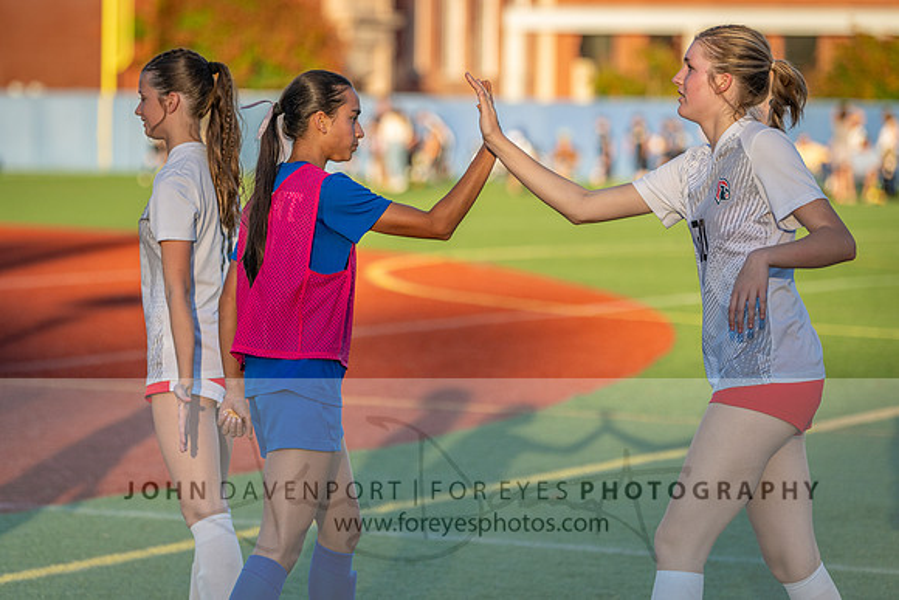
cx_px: 359
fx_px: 4054
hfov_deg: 12.6
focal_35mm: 162
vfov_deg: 8.5
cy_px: 239
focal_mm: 135
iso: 400
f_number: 2.8
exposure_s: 1/2500
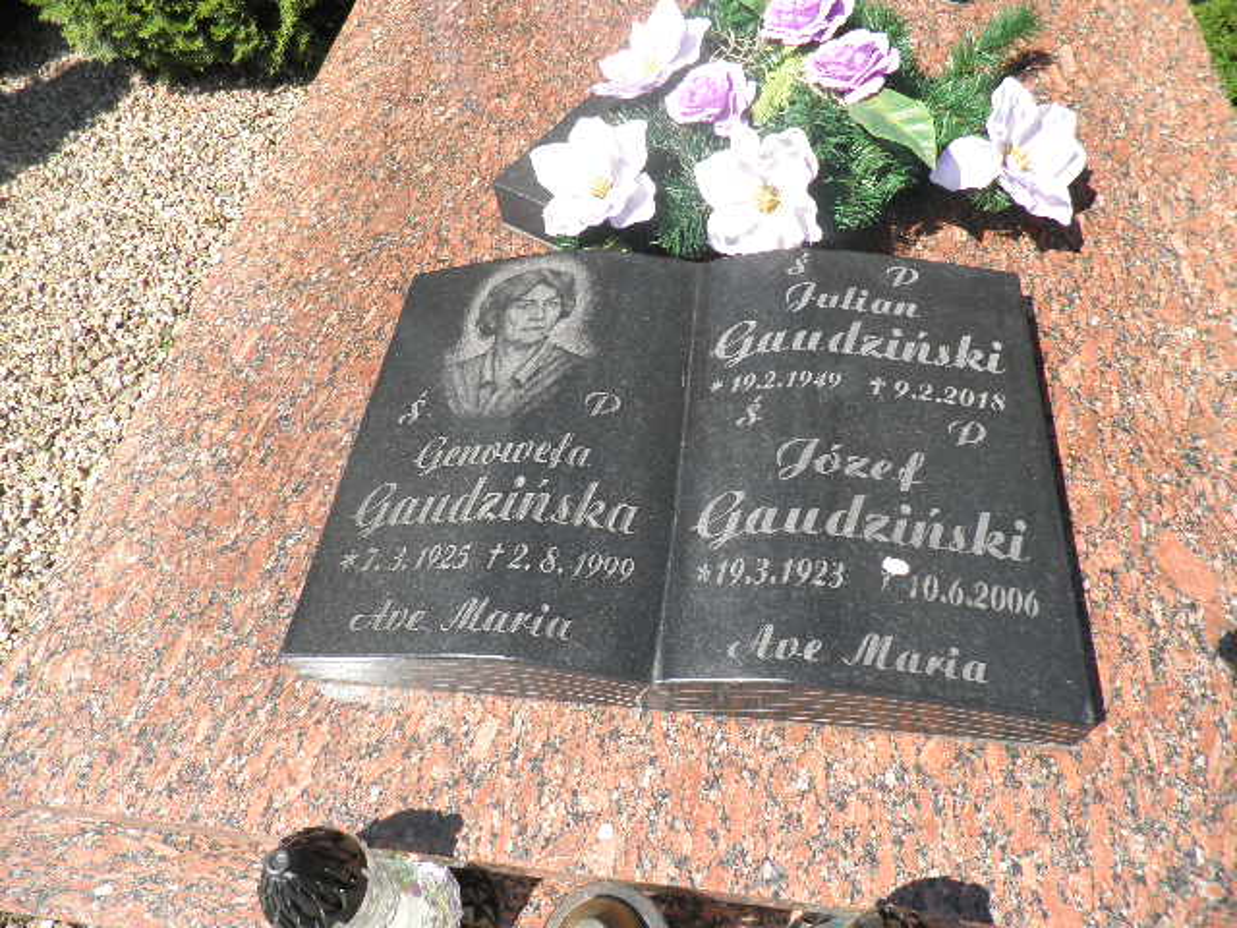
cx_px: 618
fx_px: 858
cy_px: 464
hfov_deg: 71.6
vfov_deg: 56.8
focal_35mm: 24
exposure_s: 1/80
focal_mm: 4.3
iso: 64
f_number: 8.3
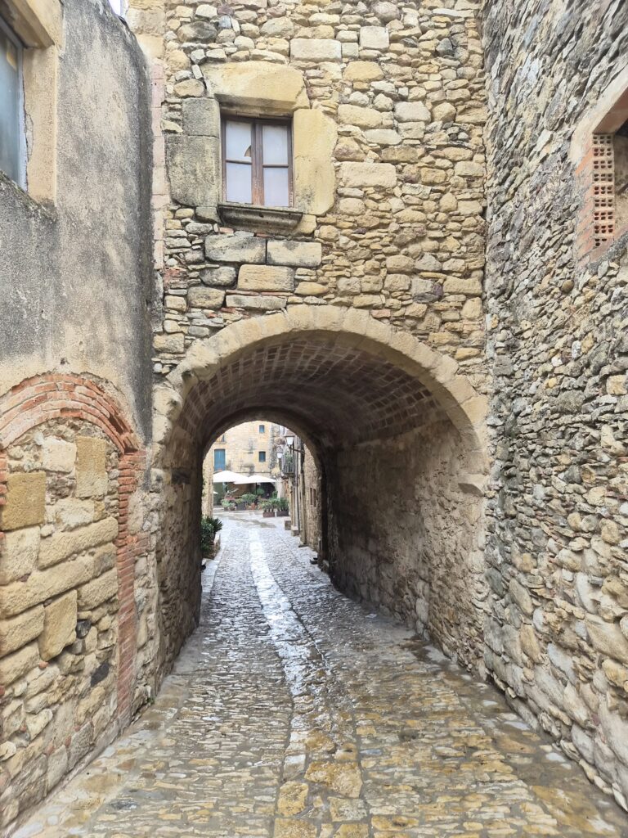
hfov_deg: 58.9
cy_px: 419
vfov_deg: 73.9
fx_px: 556
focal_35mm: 23
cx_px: 314
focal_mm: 5.4
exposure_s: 1/180
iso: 64
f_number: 1.8
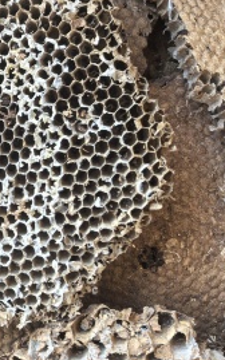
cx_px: -79
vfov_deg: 24.3
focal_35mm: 85
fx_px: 834
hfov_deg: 14.6
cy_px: 203
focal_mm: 5.75
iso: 64
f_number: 2
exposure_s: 1/100
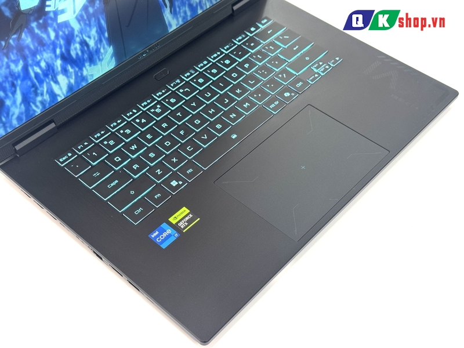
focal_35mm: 48
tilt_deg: -49.8
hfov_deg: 39.7
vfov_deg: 30.3
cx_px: 232
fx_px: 643
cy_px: 174
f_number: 1.78
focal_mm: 6.76
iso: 64
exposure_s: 1/50
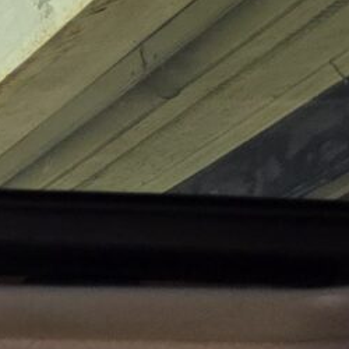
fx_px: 2373
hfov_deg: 6.7
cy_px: 889
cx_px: -1033
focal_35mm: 208
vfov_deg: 7.7
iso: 25
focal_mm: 5.4
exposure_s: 1/274
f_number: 1.8
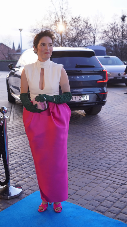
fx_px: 263
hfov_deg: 27.1
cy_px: 115
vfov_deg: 46.4
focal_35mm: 44
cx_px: 54
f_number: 5
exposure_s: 1/125
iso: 400
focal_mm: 41
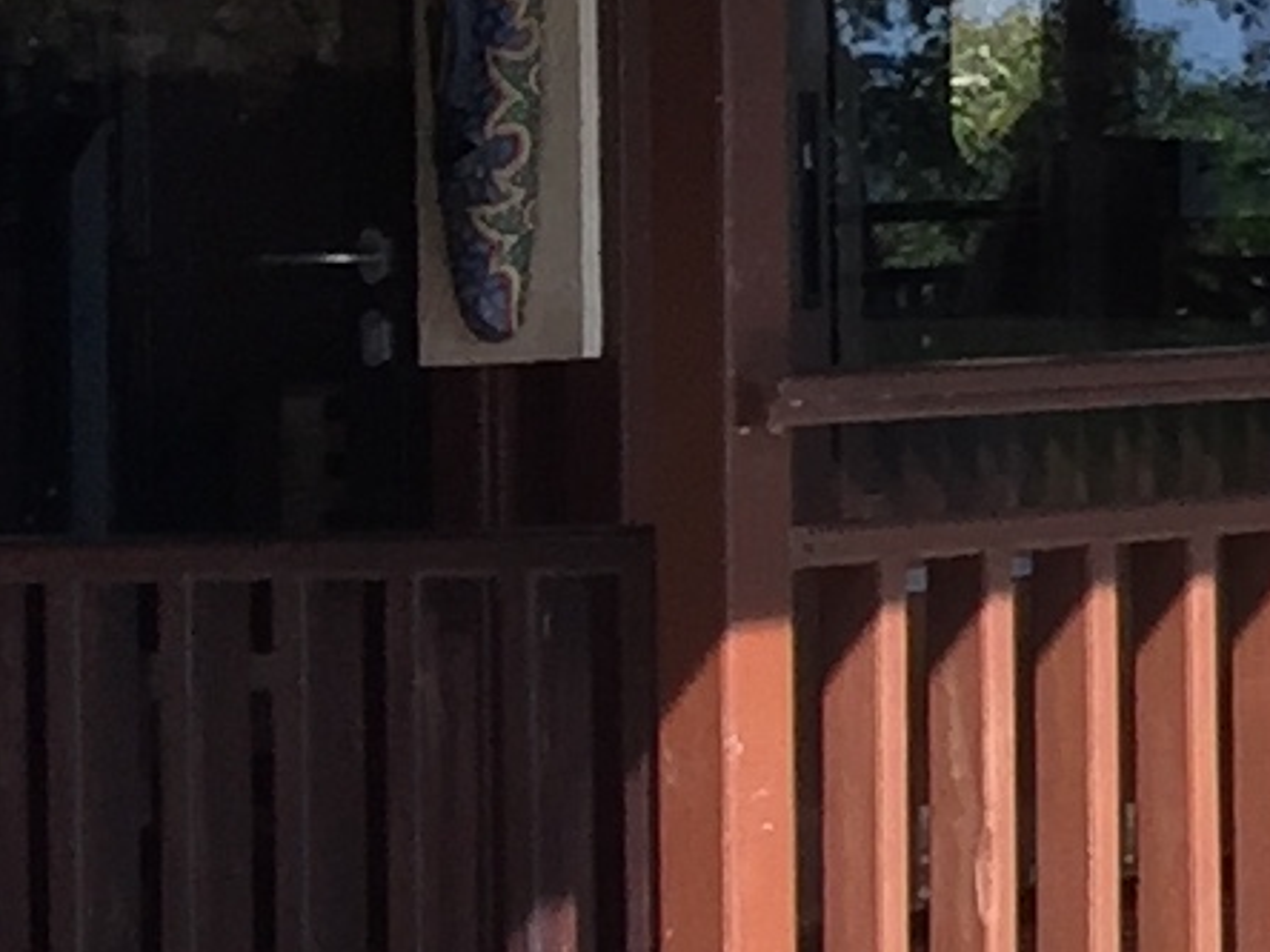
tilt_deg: -0.2
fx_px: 7815
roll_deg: +0.7
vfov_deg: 7.0
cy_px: 132
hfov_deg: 7.6
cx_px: 4391
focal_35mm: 213
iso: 32
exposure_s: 1/694
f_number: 2.2
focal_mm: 4.15
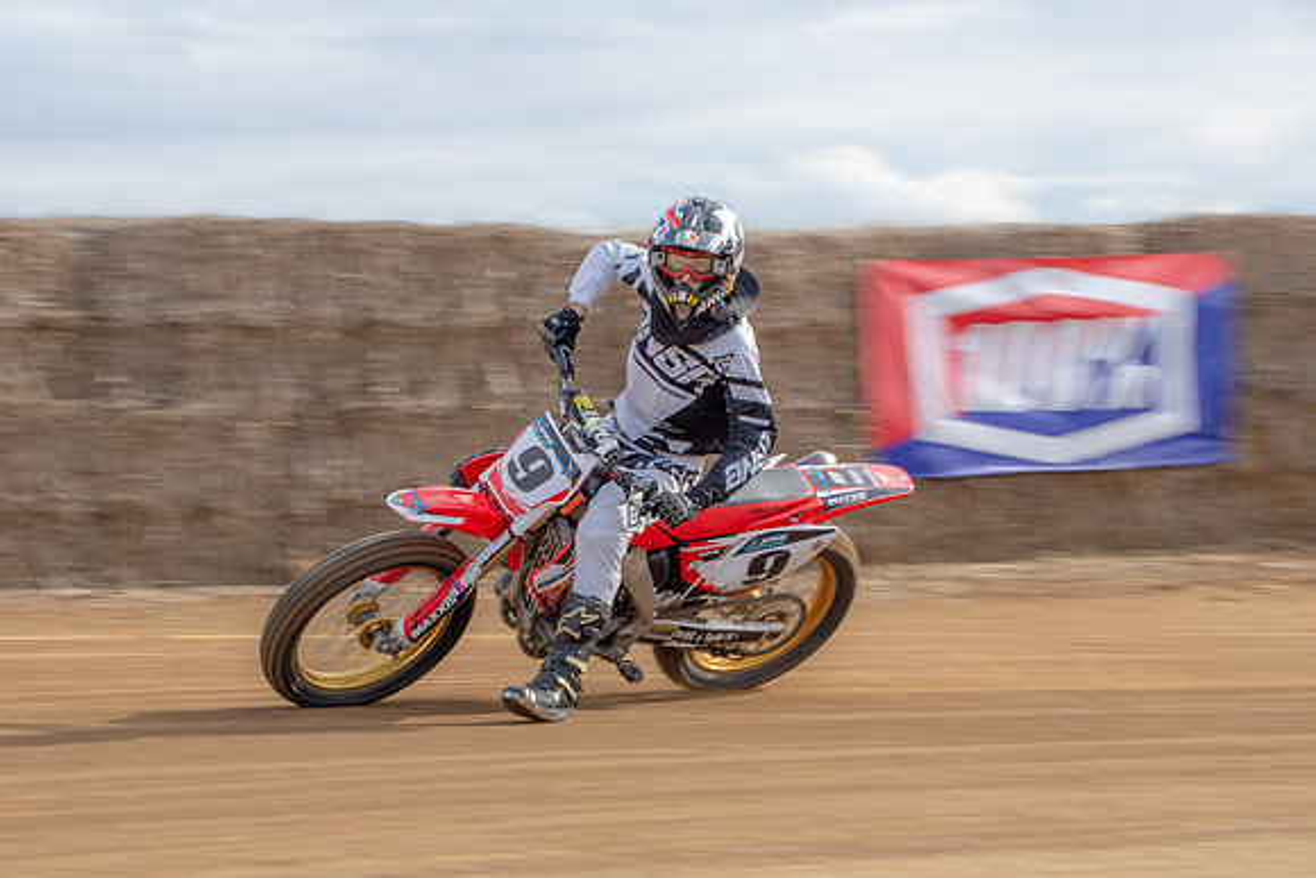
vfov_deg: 9.2
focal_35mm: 149
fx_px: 5442
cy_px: 481
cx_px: 498
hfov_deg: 13.8
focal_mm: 78
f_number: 11
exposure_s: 1/100
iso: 100
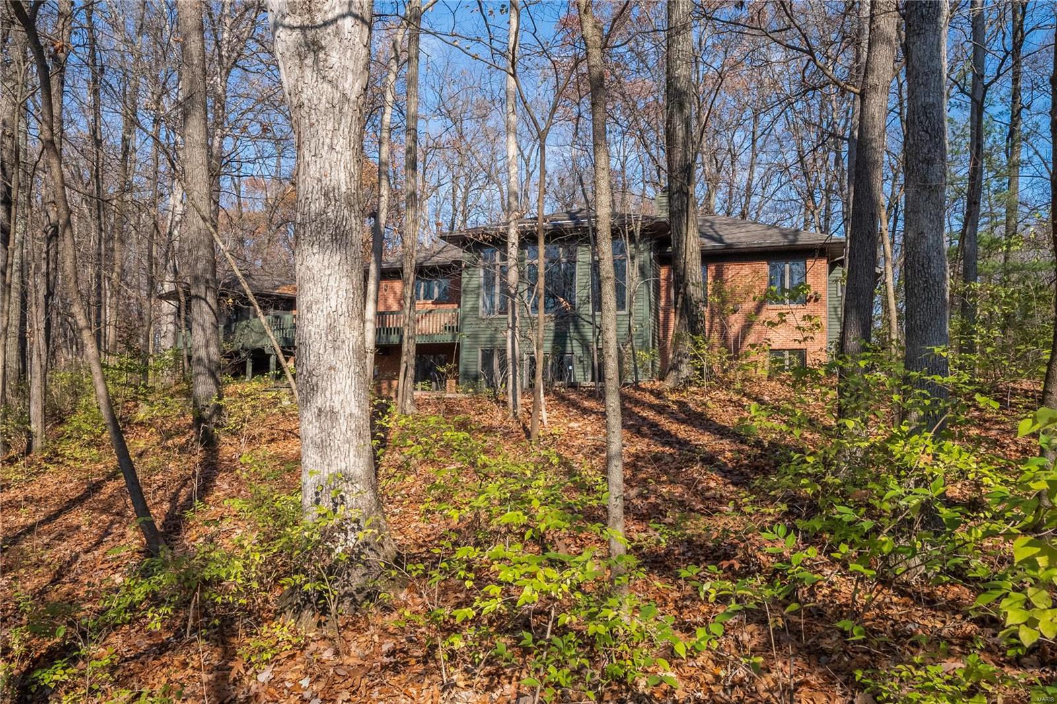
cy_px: 352
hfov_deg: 69.4
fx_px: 763
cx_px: 528
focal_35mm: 26
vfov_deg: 49.5
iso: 640
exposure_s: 1/640
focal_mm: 13
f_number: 10
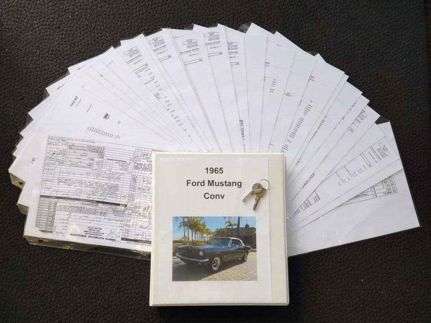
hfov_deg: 38.2
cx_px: 216
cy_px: 162
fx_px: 623
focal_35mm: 50
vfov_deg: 29.1
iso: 350
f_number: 2.4
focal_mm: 5.88
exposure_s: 1/120
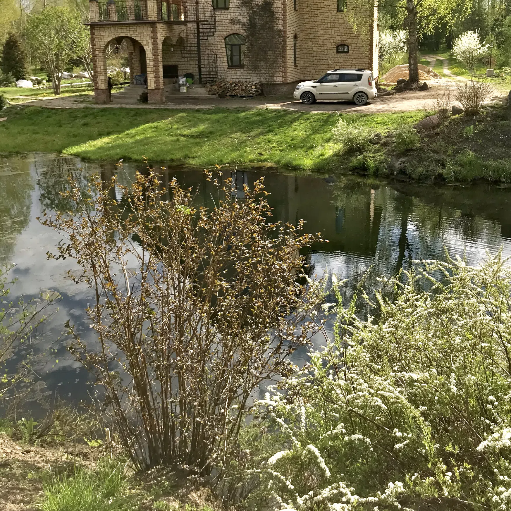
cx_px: 263
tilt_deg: -8.1
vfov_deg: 47.5
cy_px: 164
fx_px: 568
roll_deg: +1.2
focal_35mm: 34
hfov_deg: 48.4
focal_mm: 3.99
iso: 20
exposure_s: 1/1389
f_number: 1.8
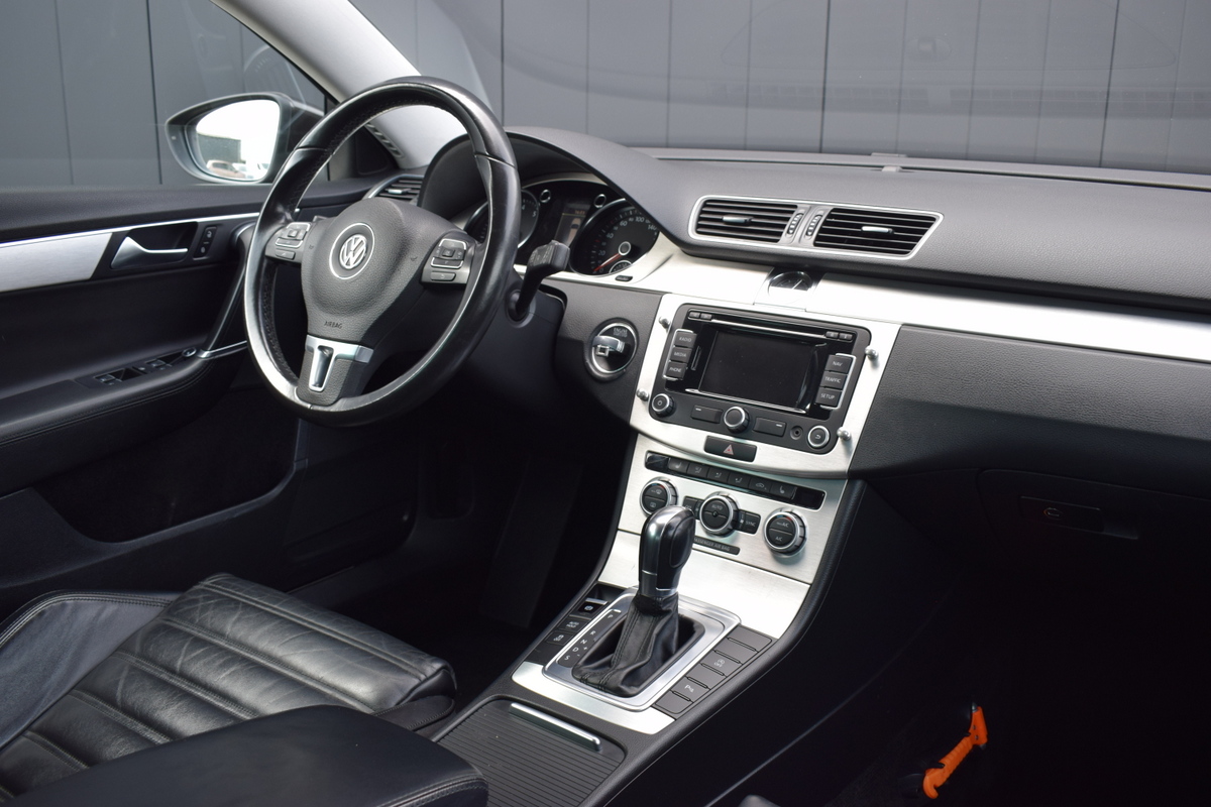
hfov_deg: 57.2
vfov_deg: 40.0
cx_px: 606
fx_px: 1110
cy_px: 404
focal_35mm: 33
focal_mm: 22
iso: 400
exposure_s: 1/125
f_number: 5.6
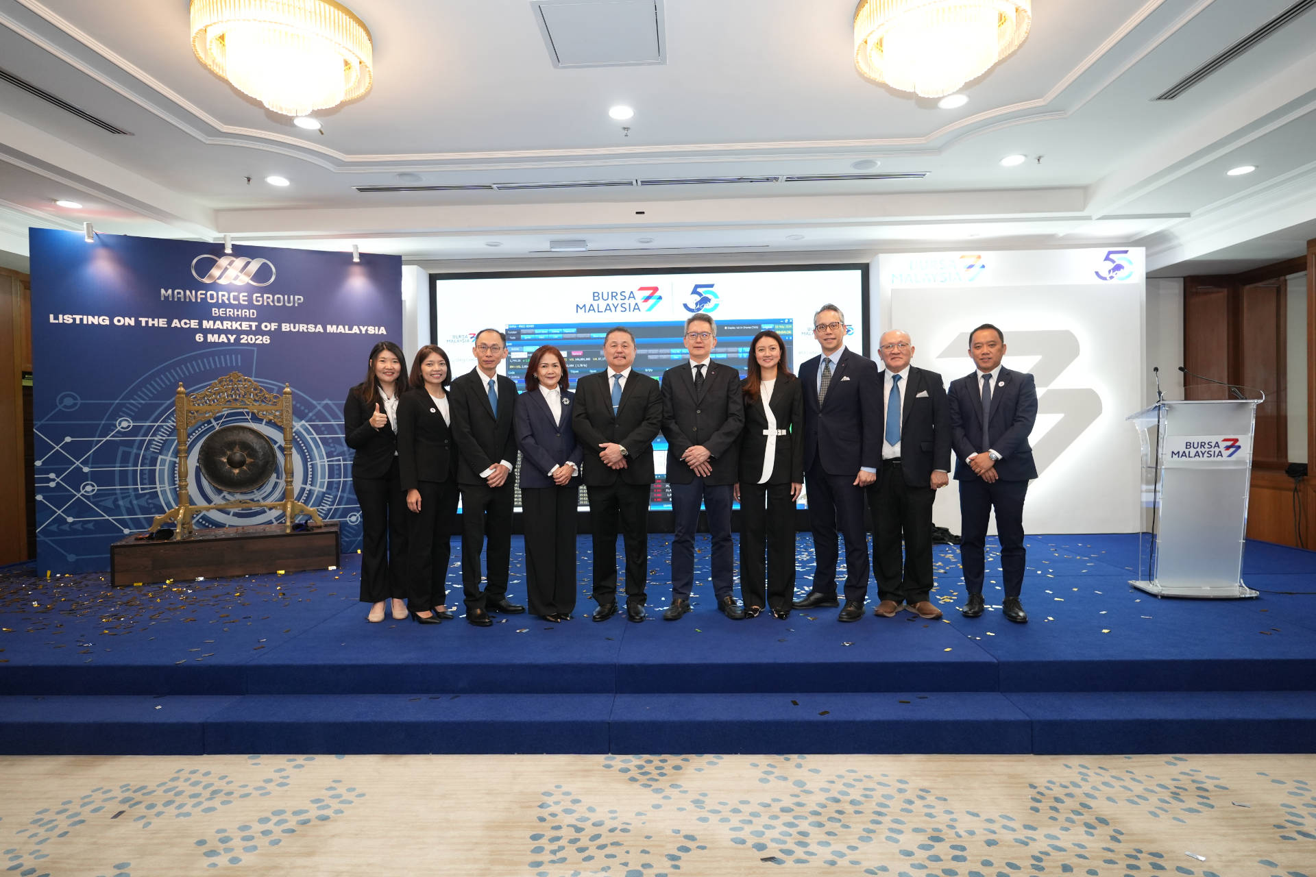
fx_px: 731
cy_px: 438
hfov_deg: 84.0
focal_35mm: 20
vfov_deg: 61.9
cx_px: 658
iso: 1600
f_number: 2.8
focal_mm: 20
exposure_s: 1/200
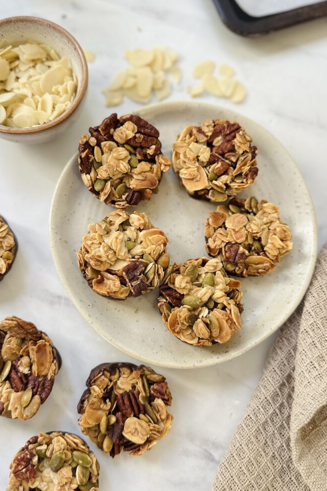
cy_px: 245
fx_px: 354
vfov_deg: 69.4
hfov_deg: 49.5
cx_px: 162
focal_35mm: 26
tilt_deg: -78.5
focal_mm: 6.86
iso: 160
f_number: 1.78
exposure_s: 1/121
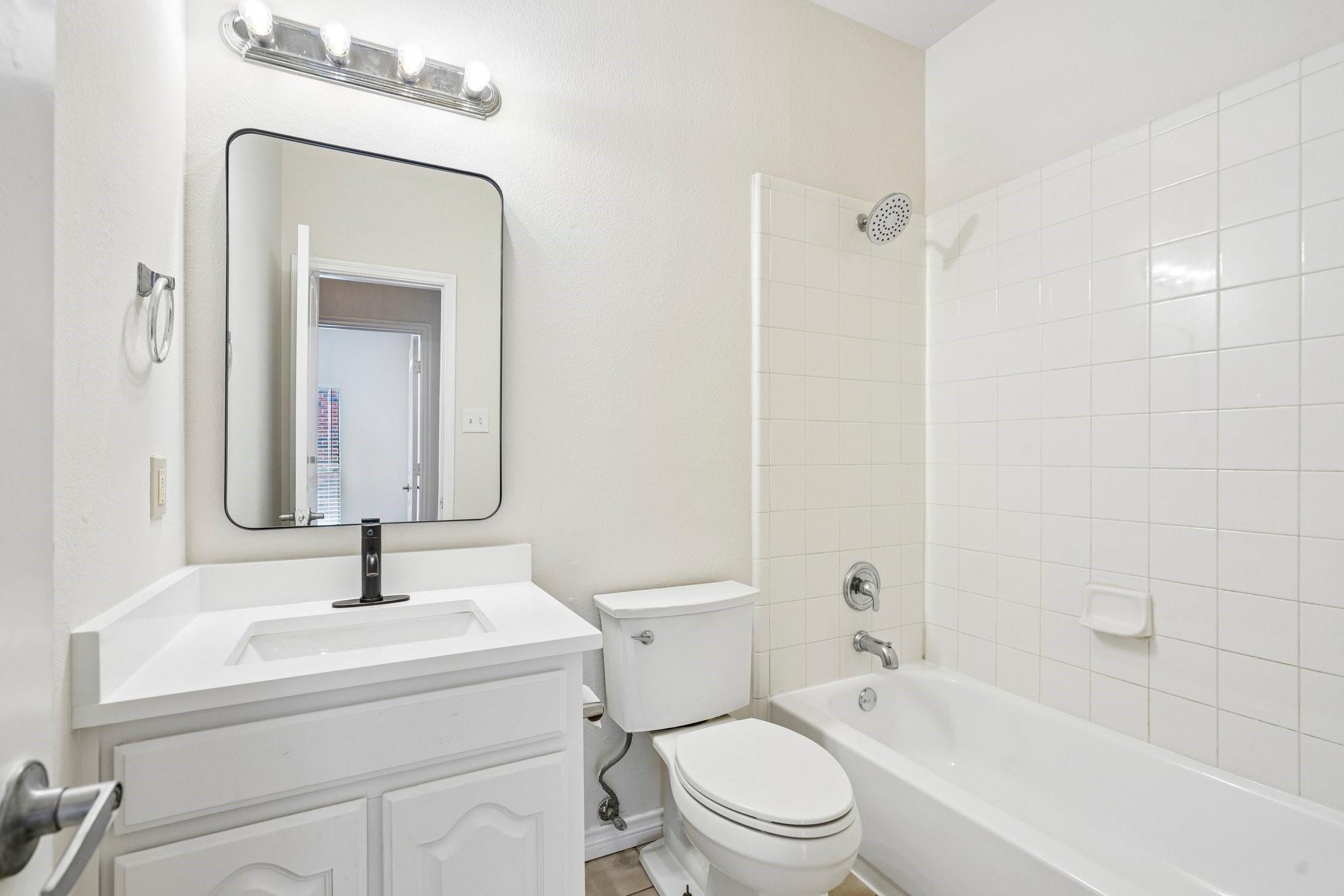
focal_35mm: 16
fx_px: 597
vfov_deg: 73.7
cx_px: 672
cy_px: 448
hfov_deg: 96.7
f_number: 8
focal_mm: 16
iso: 400
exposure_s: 1/30
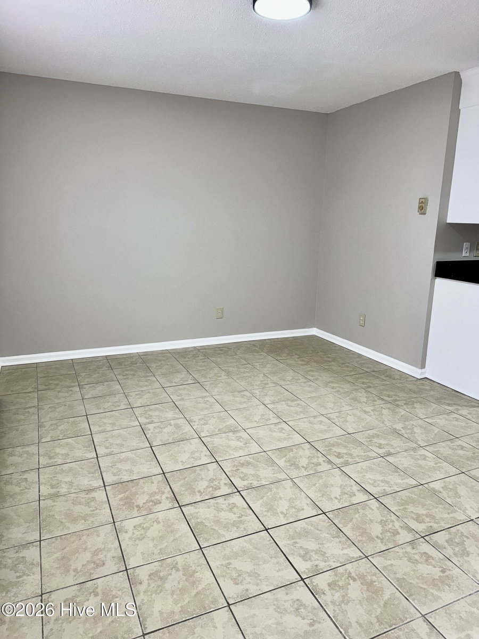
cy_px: 320
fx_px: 443
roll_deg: -0.2
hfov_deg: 56.8
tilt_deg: -13.3
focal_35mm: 24
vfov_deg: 71.6
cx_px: 240
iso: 100
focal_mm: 6.76
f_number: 1.78
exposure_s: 1/121
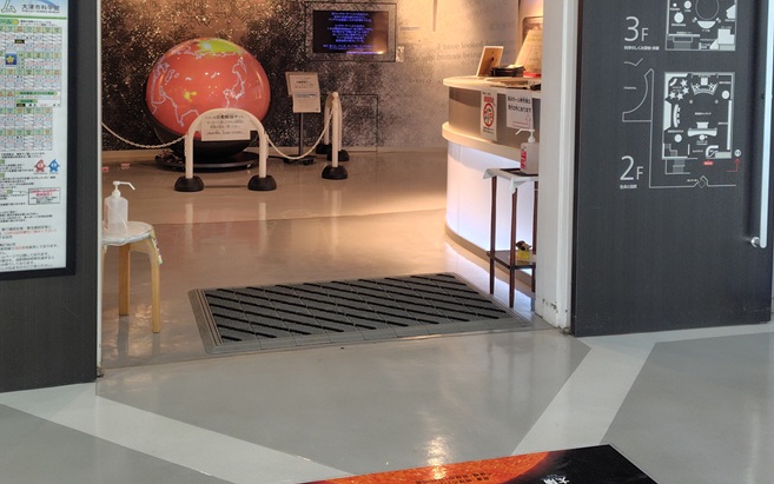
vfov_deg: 32.5
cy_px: 87
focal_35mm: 38
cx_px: 340
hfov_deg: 51.4
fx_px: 802
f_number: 1.9
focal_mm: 5.6
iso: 486
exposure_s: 1/60
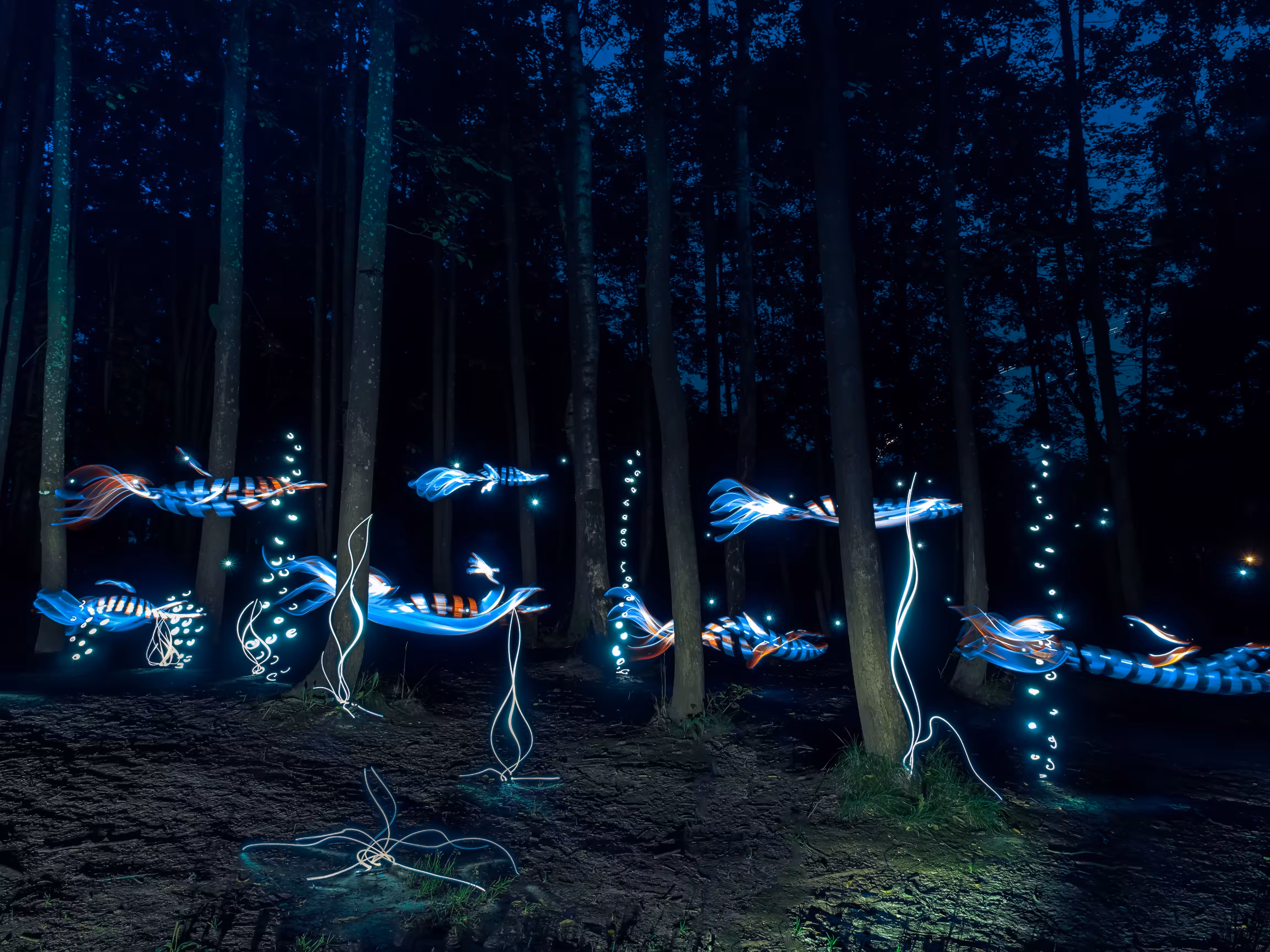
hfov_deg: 71.6
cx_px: 635
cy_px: 476
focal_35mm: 24
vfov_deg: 56.8
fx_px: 881
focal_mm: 12
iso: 200
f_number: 6.3
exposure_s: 5
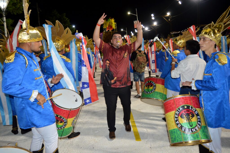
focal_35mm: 27
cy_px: 76
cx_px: 115
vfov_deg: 47.9
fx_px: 172
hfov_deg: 67.4
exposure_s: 1/125
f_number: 4
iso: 360
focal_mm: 18
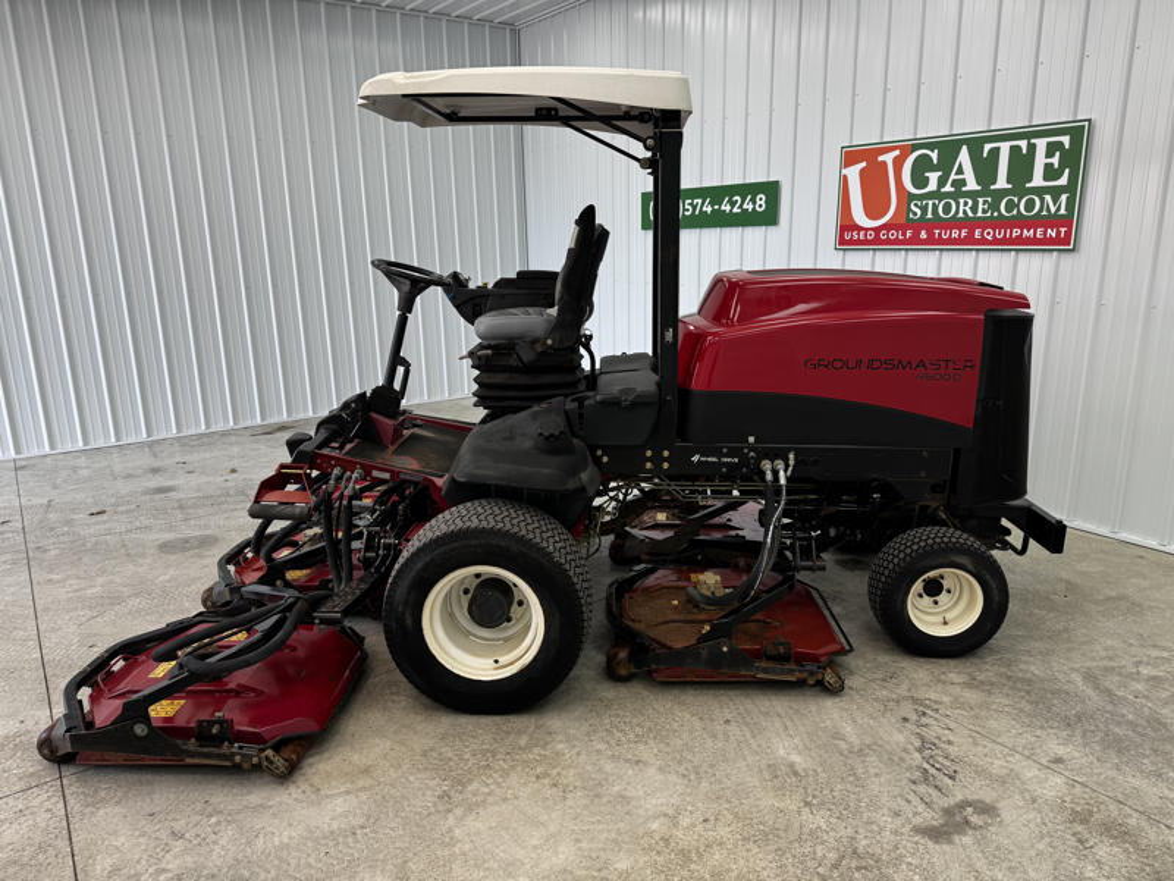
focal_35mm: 24
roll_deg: +0.6
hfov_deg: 71.6
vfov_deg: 56.8
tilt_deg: -15.4
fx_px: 814
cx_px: 587
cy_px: 440
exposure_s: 1/122
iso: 50
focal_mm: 6.76
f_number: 1.78
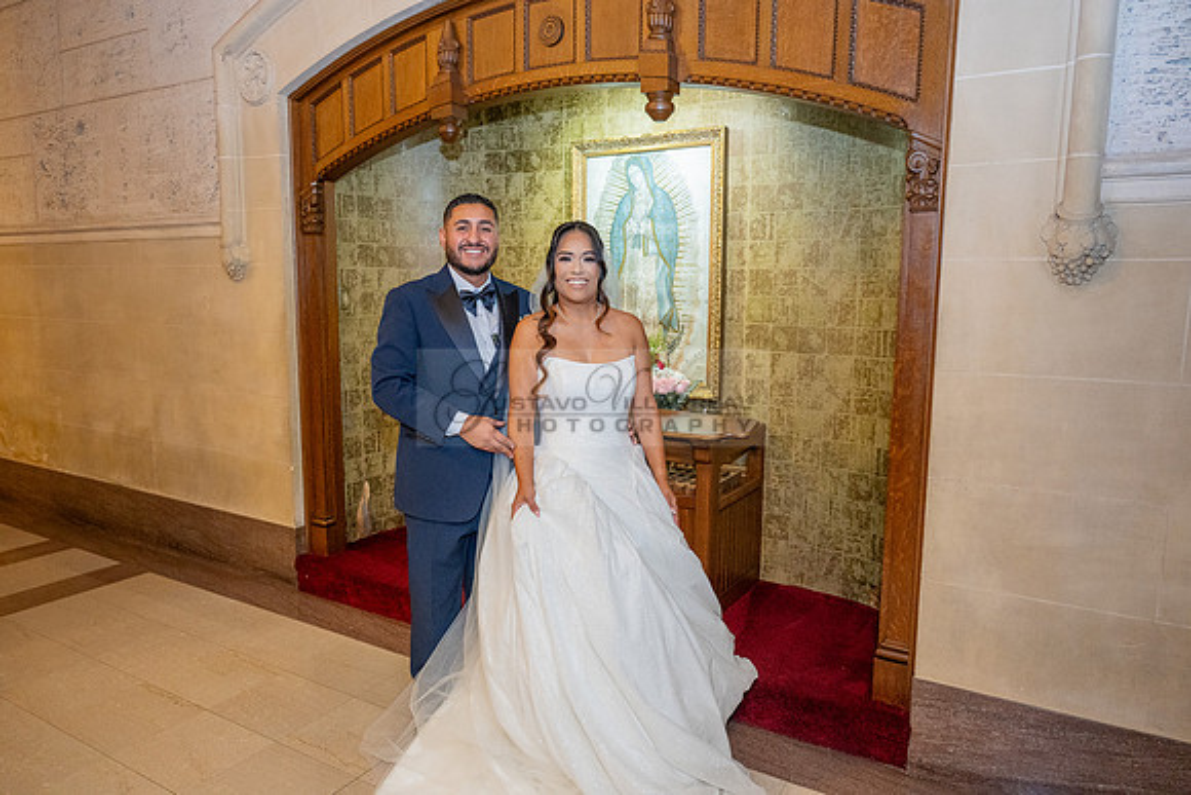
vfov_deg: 53.2
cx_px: 596
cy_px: 398
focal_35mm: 24
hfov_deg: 73.7
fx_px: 794
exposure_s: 1/200
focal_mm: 24
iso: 2000
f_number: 3.2
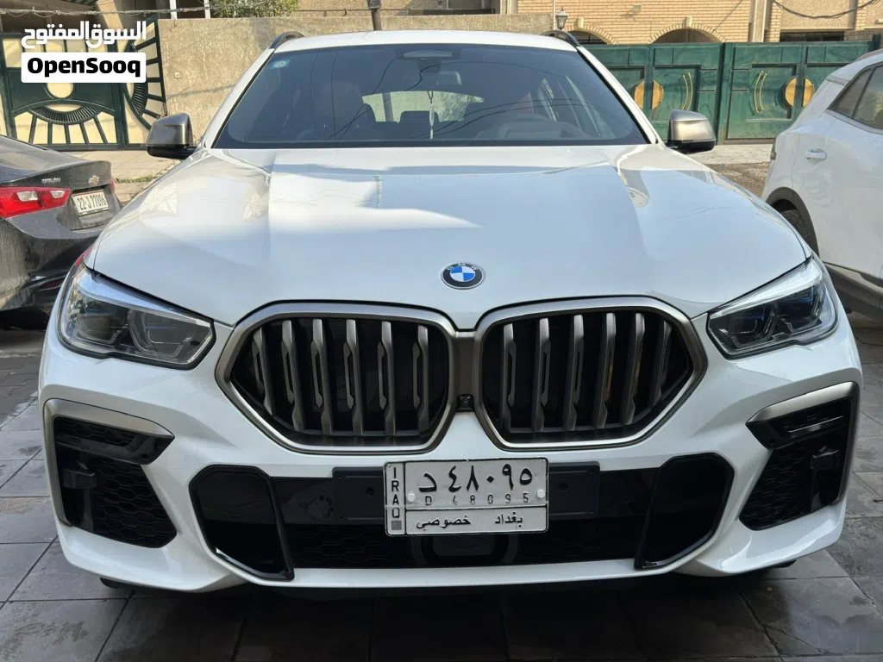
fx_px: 893
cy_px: 331
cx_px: 442
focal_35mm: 35
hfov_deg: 52.6
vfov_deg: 40.7
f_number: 1.78
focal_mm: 6.86
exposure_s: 1/3413
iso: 100
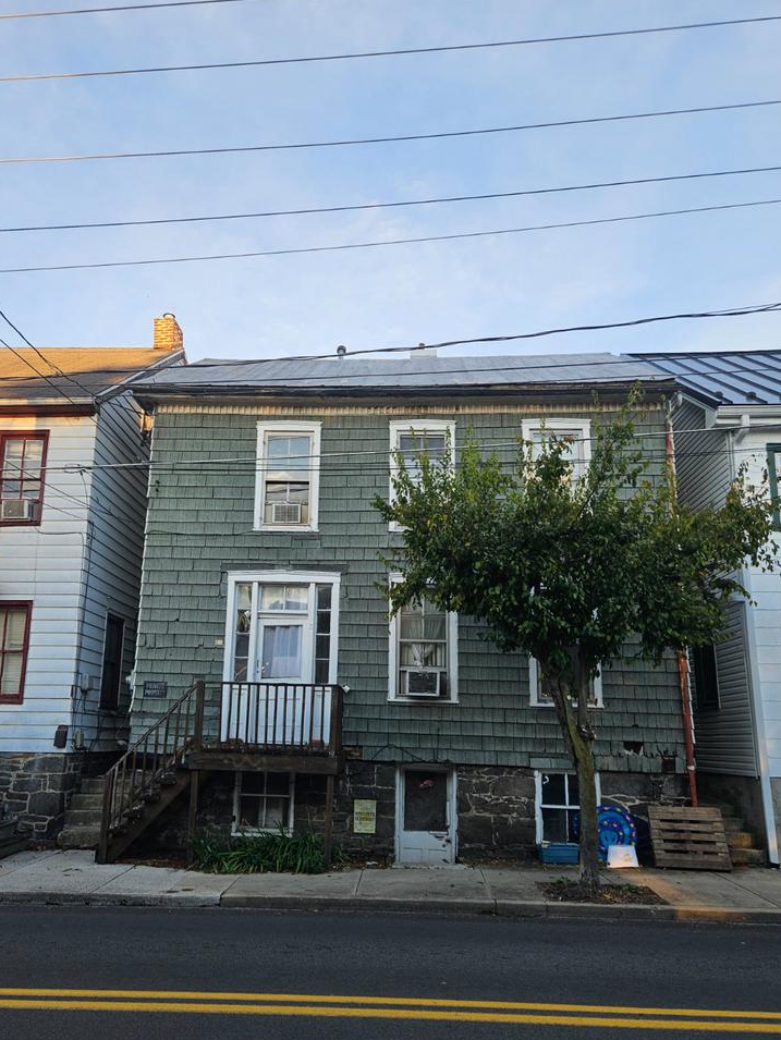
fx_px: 782
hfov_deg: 53.0
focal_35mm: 26
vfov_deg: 67.1
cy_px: 572
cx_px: 347
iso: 25
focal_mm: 5.4
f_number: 1.8
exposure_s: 1/227
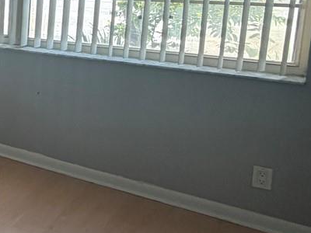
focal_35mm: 56
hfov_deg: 21.2
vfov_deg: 25.3
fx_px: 503
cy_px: 23
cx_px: -263
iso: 160
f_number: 2.2
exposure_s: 1/120
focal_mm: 2.22
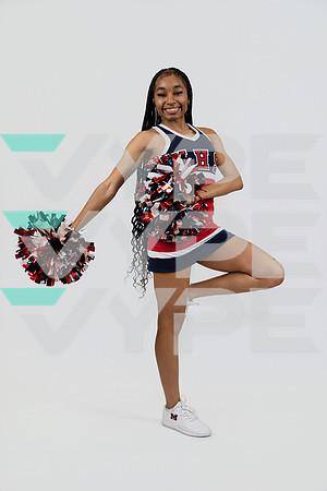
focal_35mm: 44
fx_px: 604
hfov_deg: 30.3
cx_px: 164
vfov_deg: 44.2
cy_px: 246
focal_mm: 44.3
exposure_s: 1/125
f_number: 4
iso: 400
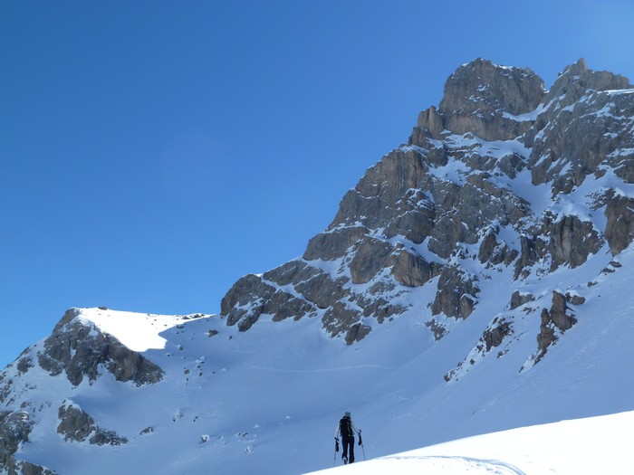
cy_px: 238
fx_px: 879
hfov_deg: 39.7
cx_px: 317
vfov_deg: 30.3
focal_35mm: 48
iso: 80
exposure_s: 1/400
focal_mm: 7.9
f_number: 5
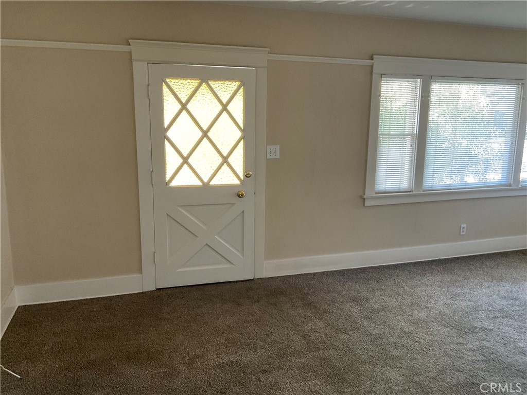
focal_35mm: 29
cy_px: 198
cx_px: 264
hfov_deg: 61.7
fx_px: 442
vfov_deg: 48.2
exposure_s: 1/60
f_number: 1.8
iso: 160
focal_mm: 3
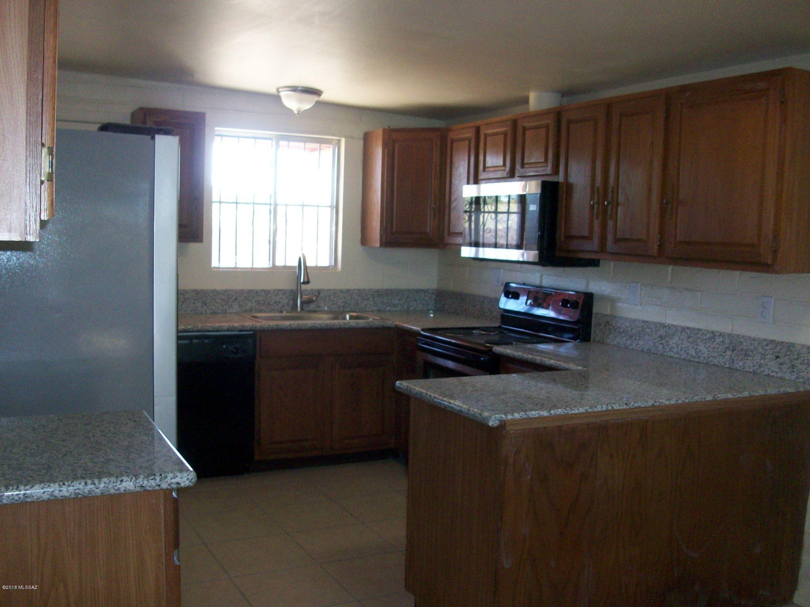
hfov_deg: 54.0
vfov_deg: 41.8
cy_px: 304
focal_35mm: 34
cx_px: 405
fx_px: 796
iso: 160
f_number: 2.8
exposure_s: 1/60
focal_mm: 5.7
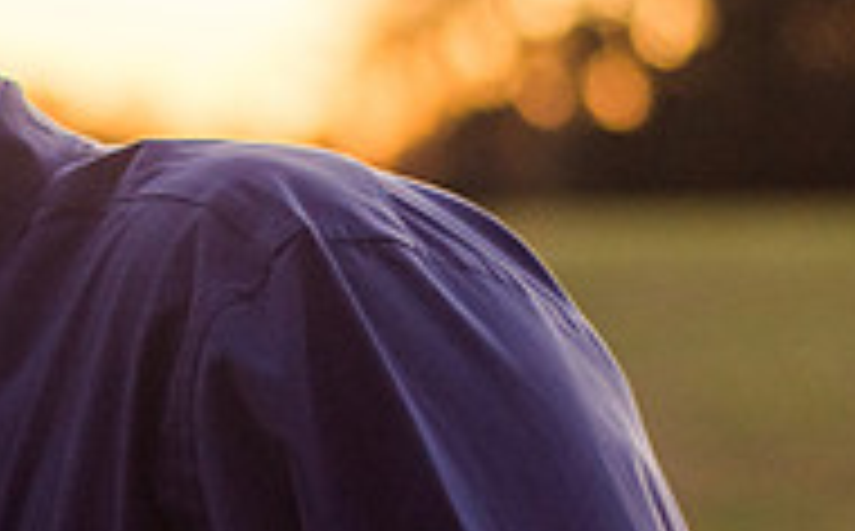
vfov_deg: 5.6
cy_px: 466
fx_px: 5443
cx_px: -189
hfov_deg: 8.9
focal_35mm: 234
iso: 800
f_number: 2
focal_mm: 50
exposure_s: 1/100
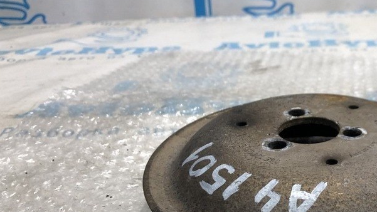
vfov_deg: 22.7
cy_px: 176
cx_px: 300
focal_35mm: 52
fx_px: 520
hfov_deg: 38.4
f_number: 1.8
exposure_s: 1/50
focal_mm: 4
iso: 32
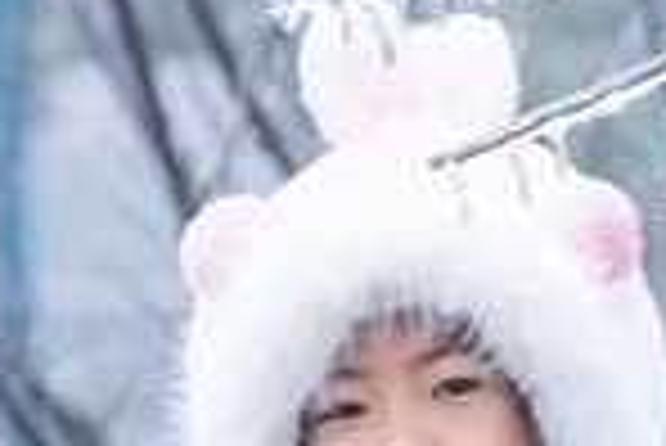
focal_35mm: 1033
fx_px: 19129
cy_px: 770
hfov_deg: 2.0
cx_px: 846
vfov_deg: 1.3
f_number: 7.1
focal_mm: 170
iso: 200
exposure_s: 1/60
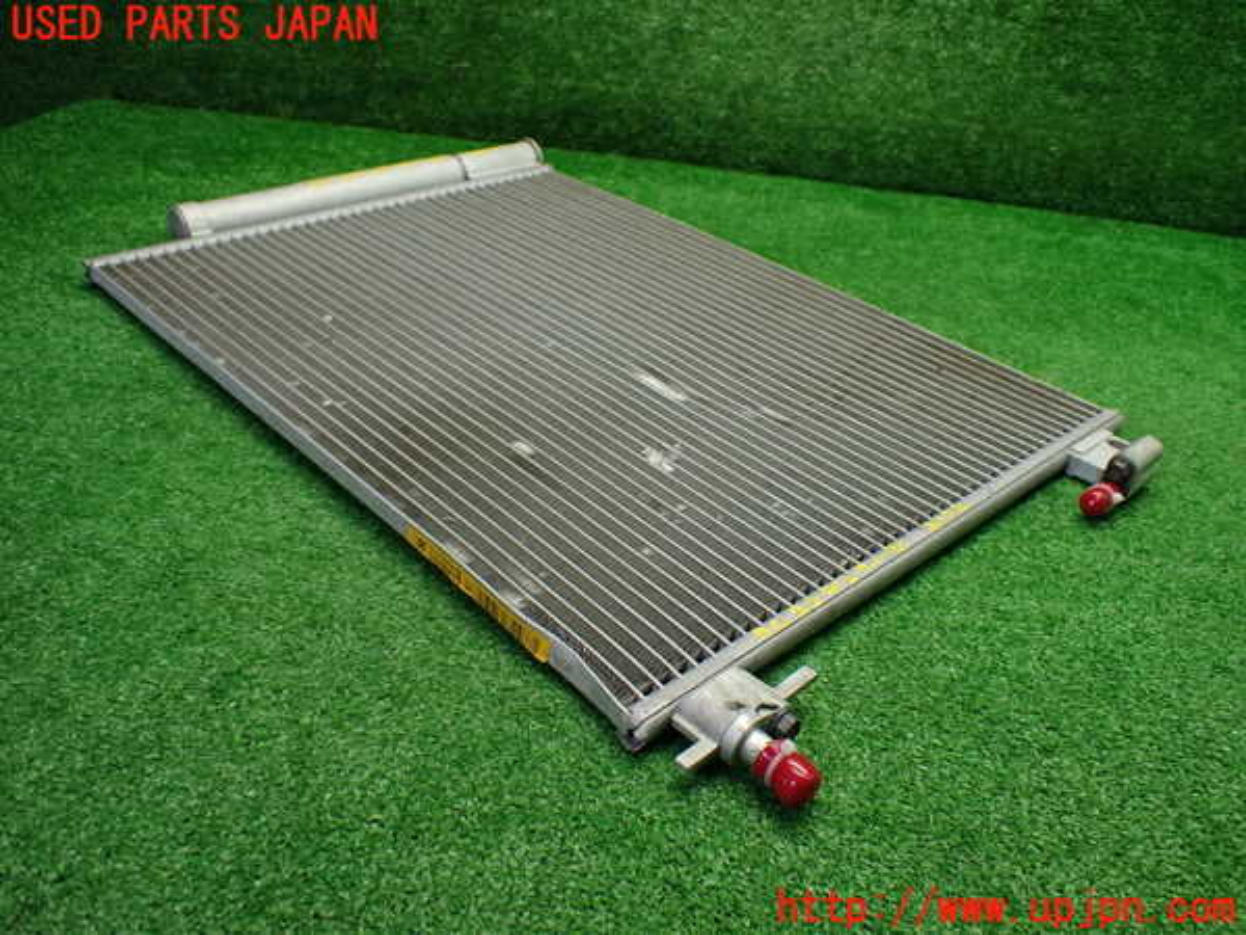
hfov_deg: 60.0
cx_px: 623
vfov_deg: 46.8
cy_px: 468
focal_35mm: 30
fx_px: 1080
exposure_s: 1/125
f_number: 2.3
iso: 400
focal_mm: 5.4
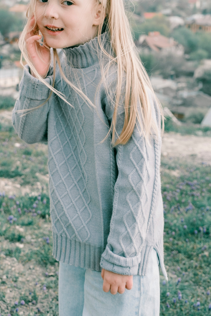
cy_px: 112
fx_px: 659
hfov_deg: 18.2
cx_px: 96
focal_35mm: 75
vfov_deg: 26.9
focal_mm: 32.5
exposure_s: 1/1000
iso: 800
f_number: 4
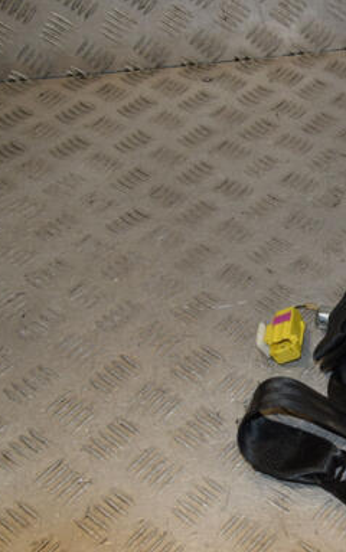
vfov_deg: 34.1
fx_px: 900
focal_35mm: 60
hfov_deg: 20.4
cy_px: 287
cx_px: 411
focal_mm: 25
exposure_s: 1/200
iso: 800
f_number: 10
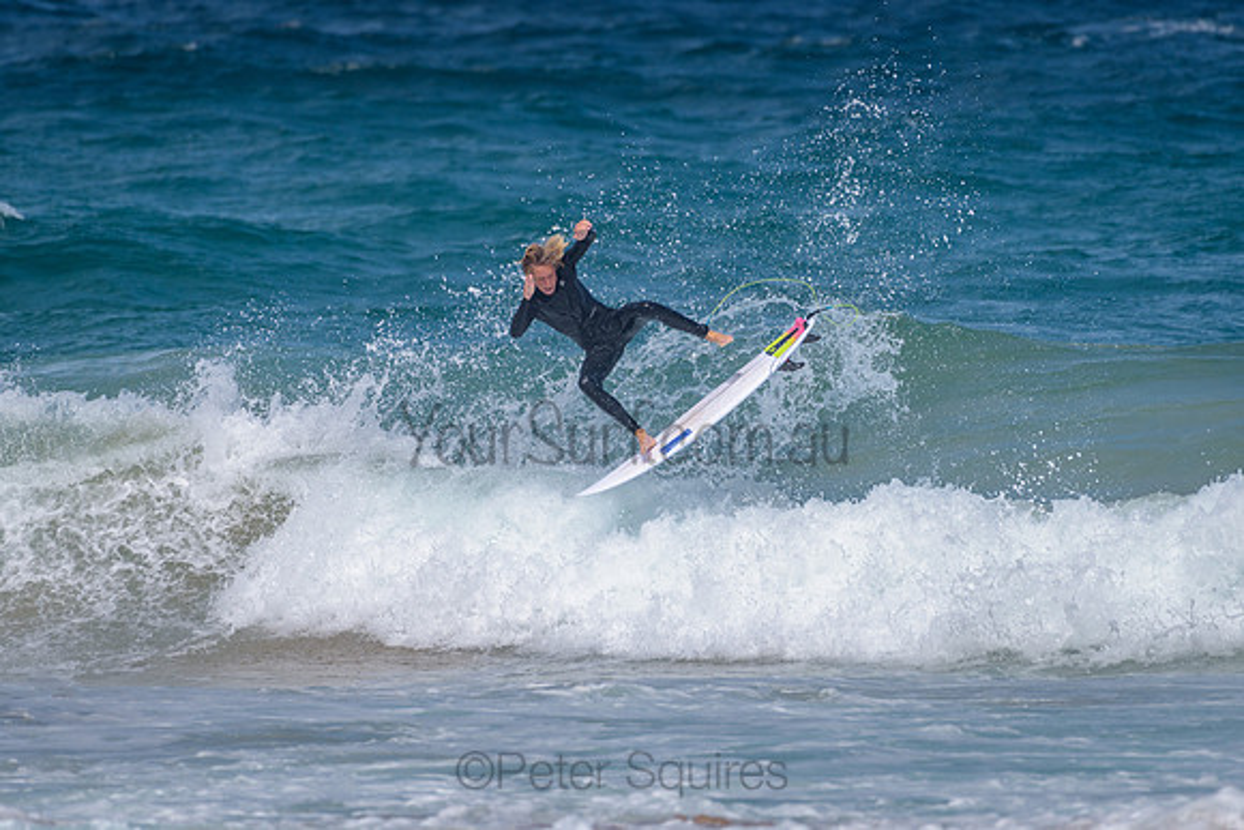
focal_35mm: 613
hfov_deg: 3.4
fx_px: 21198
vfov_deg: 2.2
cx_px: 630
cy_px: 356
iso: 100
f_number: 5.6
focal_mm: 500
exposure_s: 1/2000
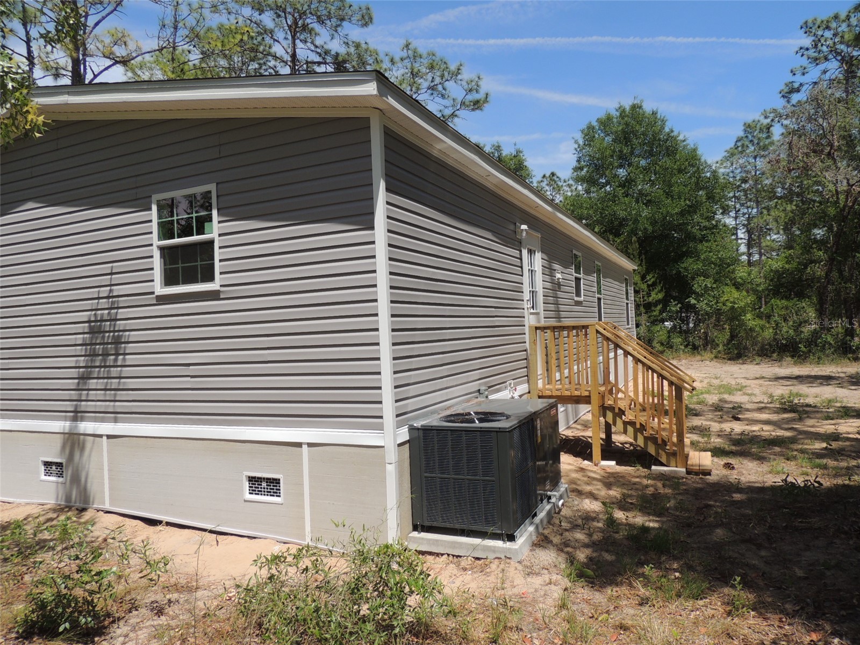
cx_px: 430
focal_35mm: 24
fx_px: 596
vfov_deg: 56.8
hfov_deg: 71.6
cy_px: 322
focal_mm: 4.3
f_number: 3
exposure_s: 1/1600
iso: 100
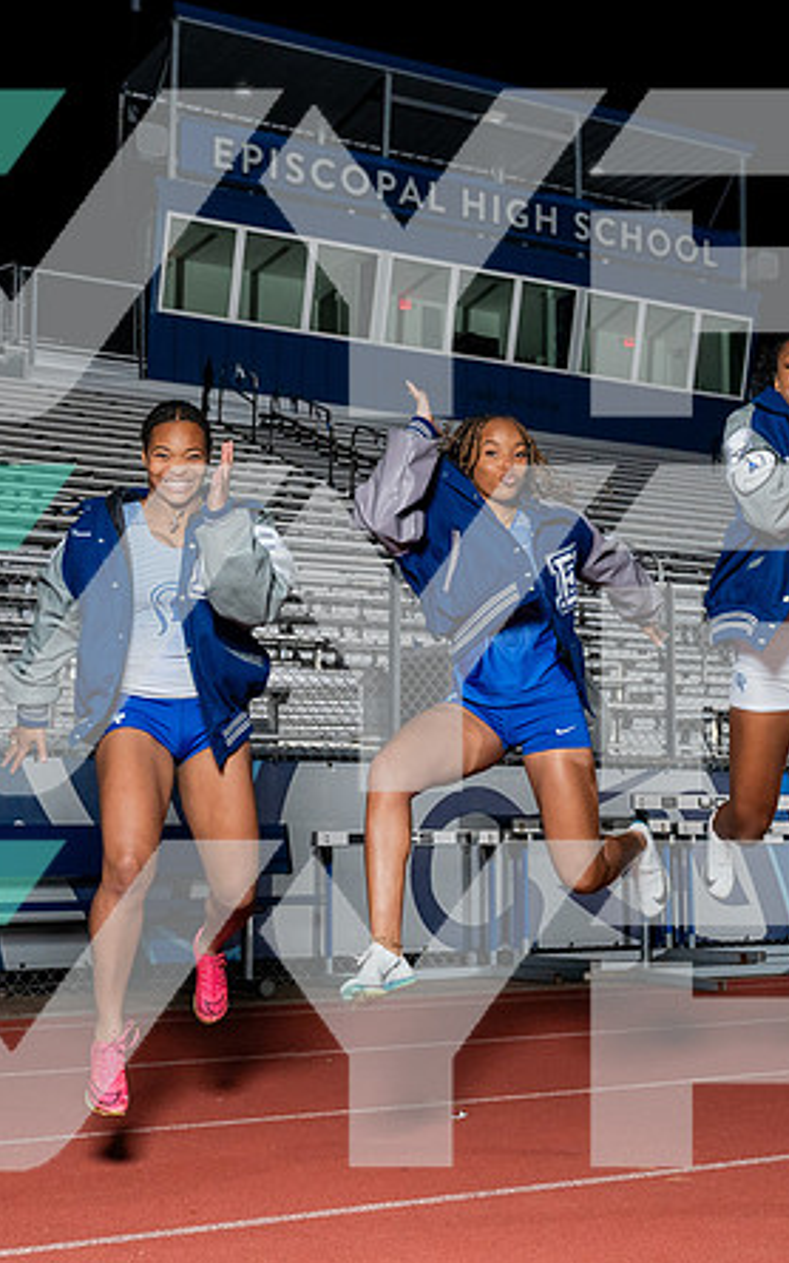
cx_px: 485
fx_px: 1721
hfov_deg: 25.8
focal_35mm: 50
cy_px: 620
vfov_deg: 40.3
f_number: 7.1
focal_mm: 28
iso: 1250
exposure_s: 1/250
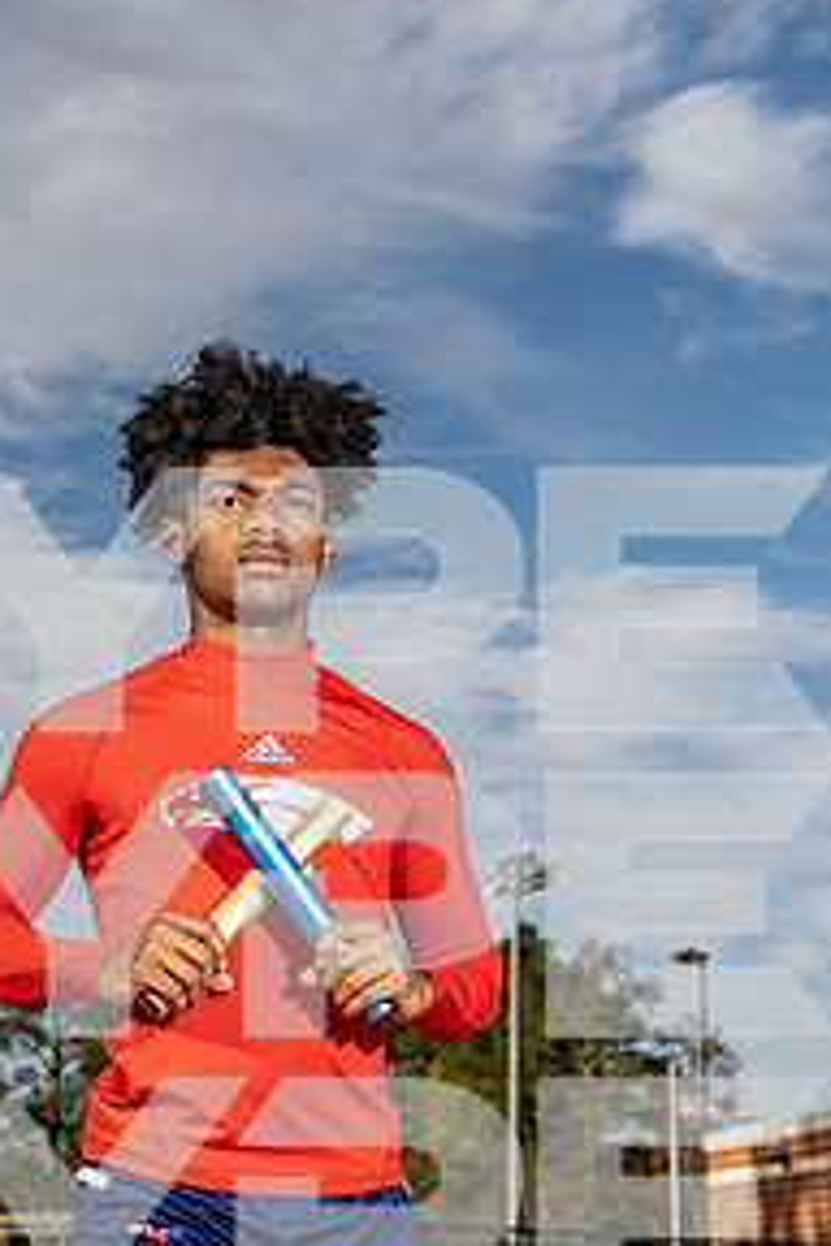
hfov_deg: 14.0
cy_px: 909
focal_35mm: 97
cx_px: 195
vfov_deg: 20.9
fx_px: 3358
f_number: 8
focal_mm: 62
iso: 100
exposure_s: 1/250
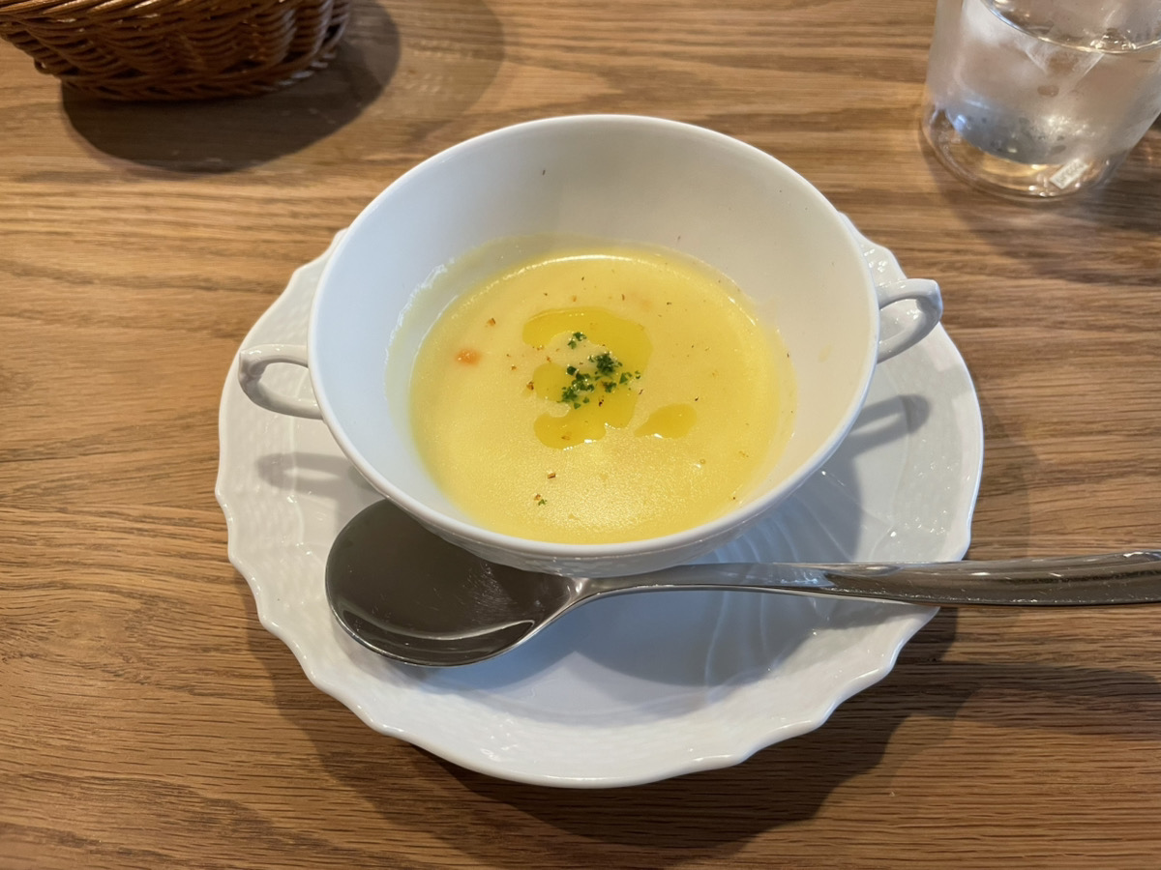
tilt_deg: -56.6
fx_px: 872
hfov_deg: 67.3
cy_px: 435
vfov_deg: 53.1
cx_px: 580
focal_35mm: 26
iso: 125
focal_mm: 4.2
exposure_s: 1/60
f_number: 1.6
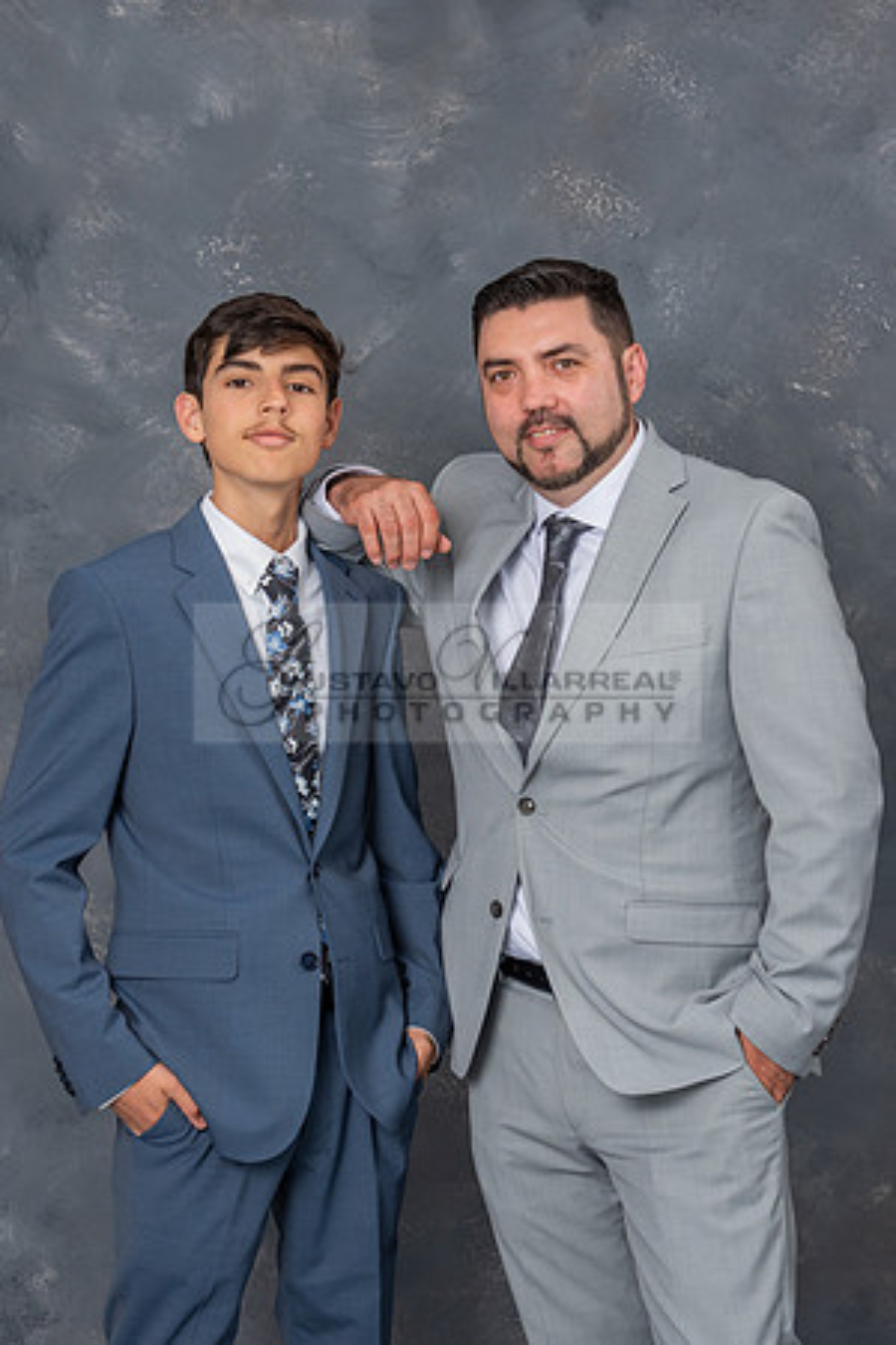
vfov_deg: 26.7
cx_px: 386
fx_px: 2828
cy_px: 658
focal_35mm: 76
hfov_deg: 18.0
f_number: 5.6
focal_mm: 48
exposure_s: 1/160
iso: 200
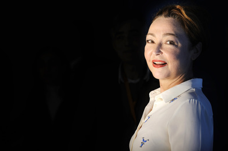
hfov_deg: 9.0
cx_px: 104
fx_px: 1442
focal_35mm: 228
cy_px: 74
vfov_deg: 6.0
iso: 200
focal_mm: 200
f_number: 9
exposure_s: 1/320
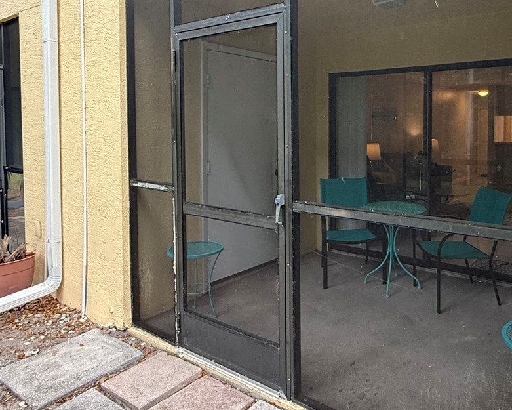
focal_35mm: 28
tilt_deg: -0.5
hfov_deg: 60.5
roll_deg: -1.8
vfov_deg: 50.7
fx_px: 424
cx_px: 349
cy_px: 142
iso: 160
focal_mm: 2.22
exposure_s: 1/99
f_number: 2.2
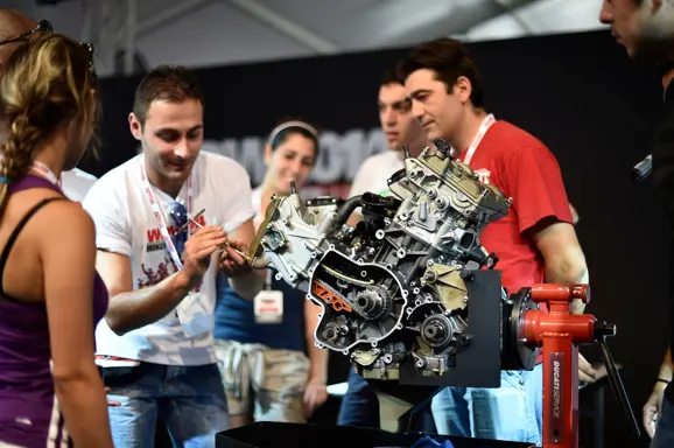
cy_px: 224
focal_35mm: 50
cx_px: 337
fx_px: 935
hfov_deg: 39.6
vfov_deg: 26.9
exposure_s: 1/500
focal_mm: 50
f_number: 1.8
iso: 160
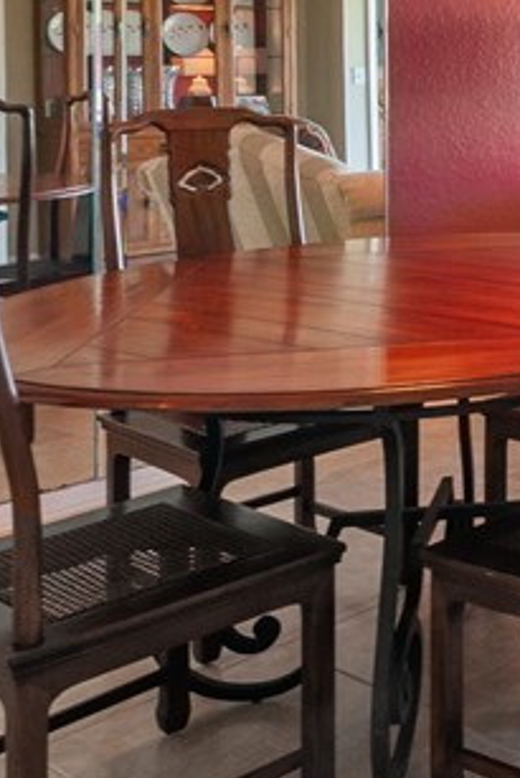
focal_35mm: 53
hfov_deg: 19.5
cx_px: 918
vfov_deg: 35.6
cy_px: 101
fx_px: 1147
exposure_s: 1/2
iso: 200
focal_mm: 10
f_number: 8
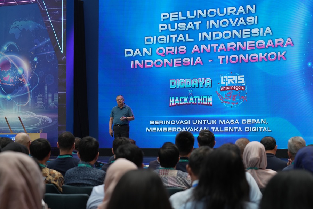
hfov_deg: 23.1
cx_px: 156
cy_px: 104
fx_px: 765
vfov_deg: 15.5
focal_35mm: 88
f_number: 5.6
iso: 640
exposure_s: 1/125
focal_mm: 88
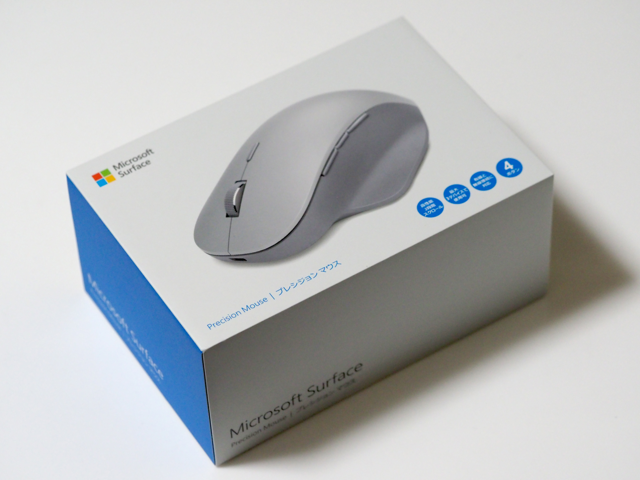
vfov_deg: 12.3
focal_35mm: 120
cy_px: 240
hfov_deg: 16.4
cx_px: 320
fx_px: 2219
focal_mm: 60
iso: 1600
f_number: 4
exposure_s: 1/125
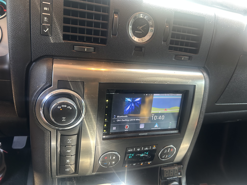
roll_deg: -13.4
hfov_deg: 67.3
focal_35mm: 26
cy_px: 92
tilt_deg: -31.1
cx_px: 124
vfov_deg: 53.1
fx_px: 186
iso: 125
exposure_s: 1/60
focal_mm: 5.7
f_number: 1.5
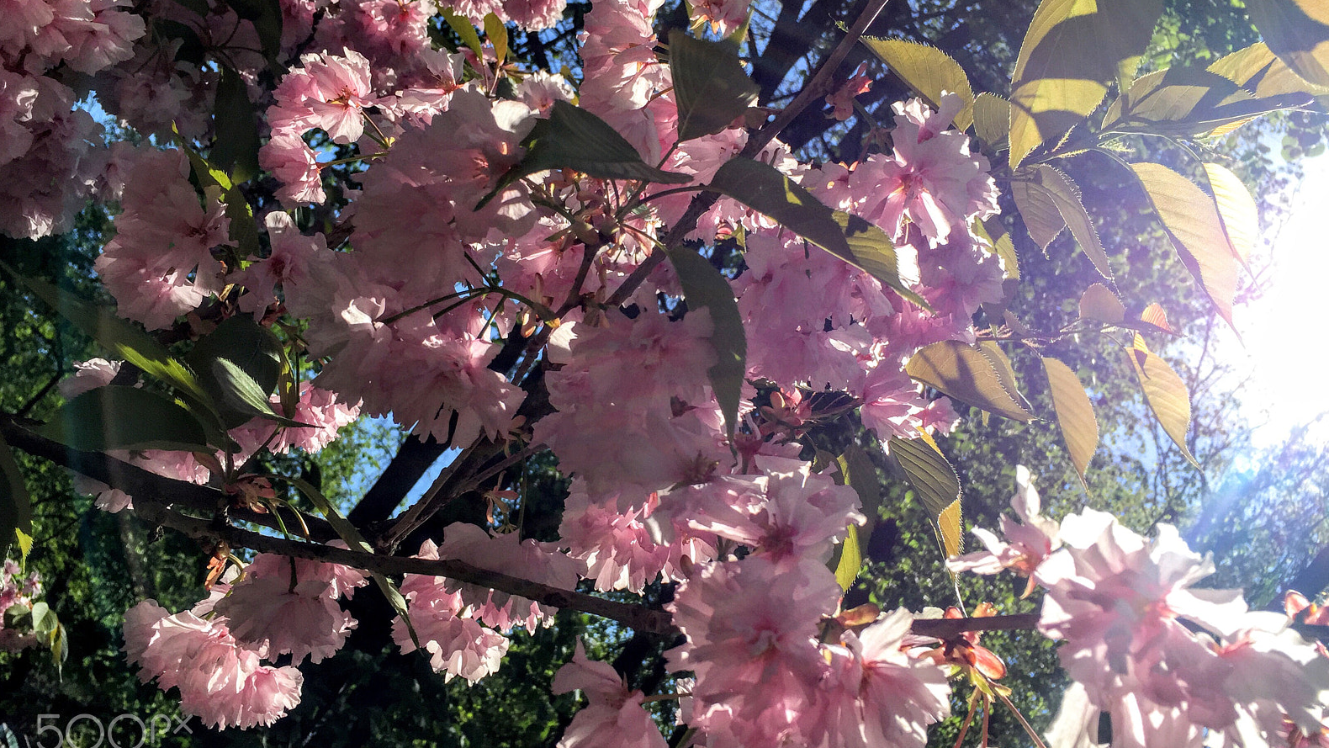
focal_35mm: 32
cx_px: 657
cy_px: 339
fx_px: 1128
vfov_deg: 36.7
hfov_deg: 61.0
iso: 32
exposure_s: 1/2825
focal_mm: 4.15
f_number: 2.2
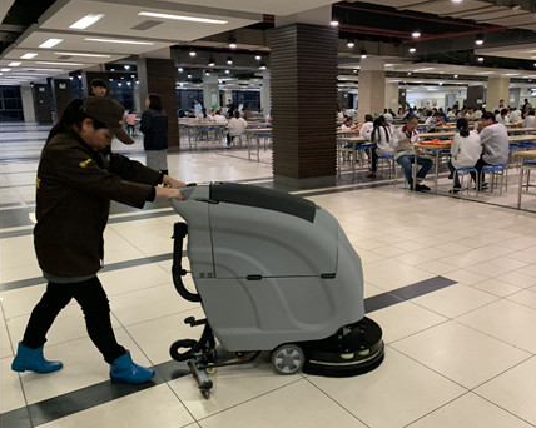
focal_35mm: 30
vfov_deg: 48.5
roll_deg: -0.8
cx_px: 314
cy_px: 215
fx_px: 476
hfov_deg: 58.4
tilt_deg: -10.5
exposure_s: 1/50
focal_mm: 4.25
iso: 320
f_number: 1.8
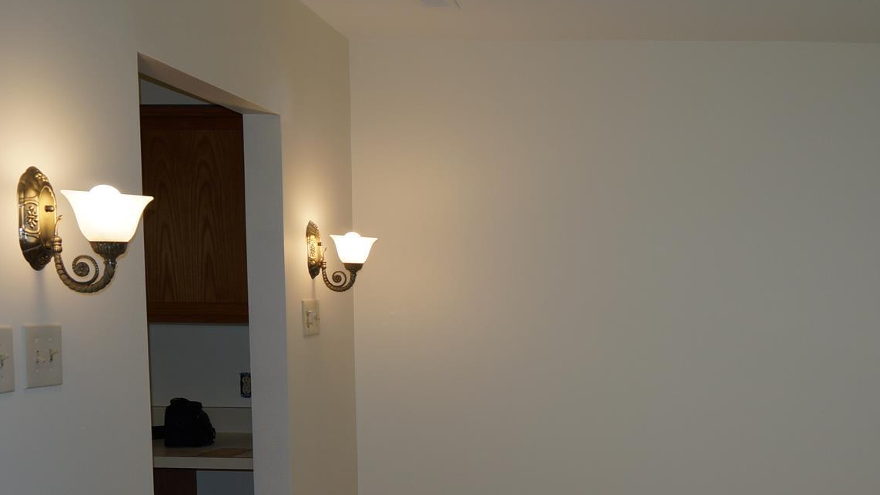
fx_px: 1050
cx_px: 672
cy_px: 416
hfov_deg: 43.8
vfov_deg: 25.9
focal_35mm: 45
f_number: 5.6
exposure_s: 1/100
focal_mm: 16
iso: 200
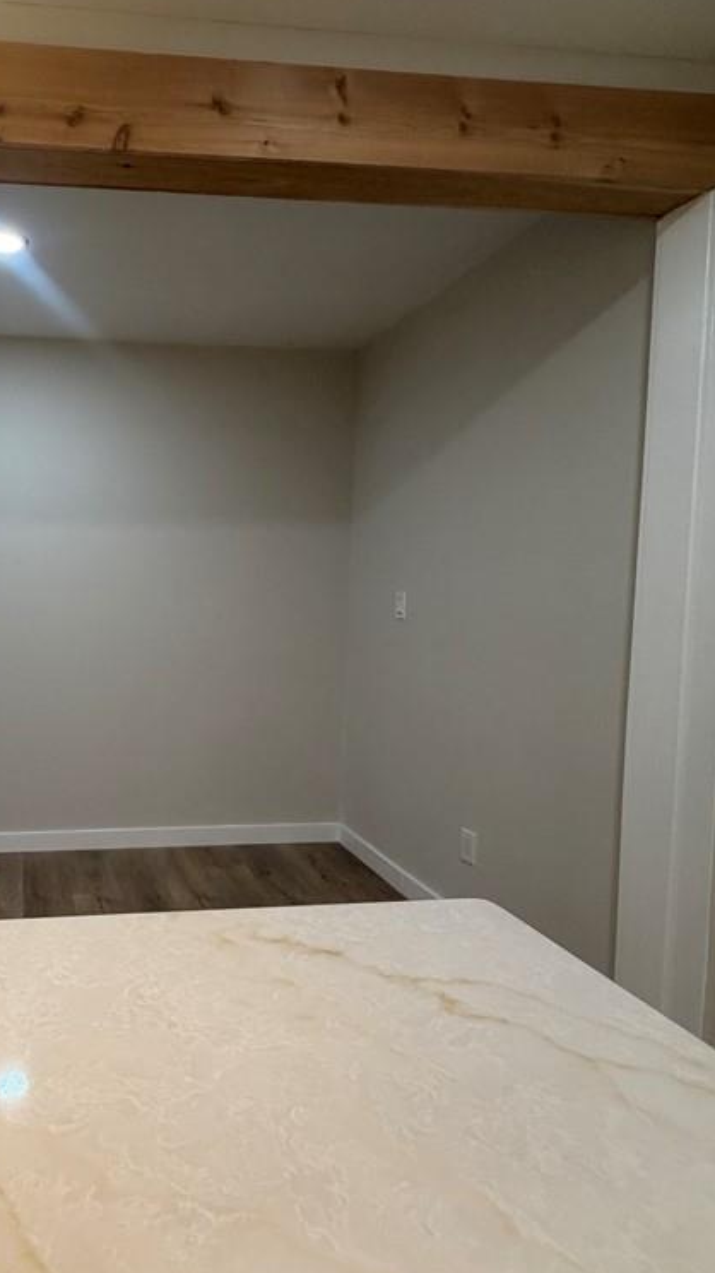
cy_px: 633
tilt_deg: -3.4
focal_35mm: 21
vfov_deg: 83.9
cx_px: 89
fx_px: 708
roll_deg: -0.4
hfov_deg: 48.6
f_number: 2.2
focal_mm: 2.22
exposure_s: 1/120
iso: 250
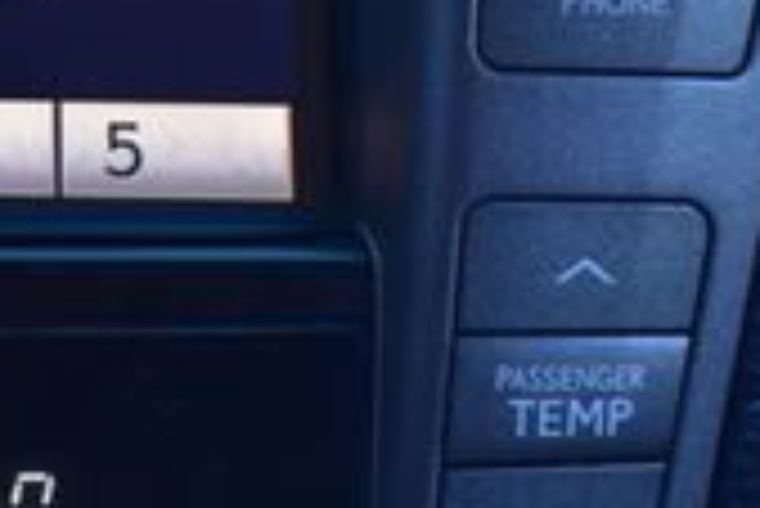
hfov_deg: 10.2
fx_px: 4078
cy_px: -153
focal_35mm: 193
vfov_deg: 7.1
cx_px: -477
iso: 400
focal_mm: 34
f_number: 7.1
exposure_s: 1/25
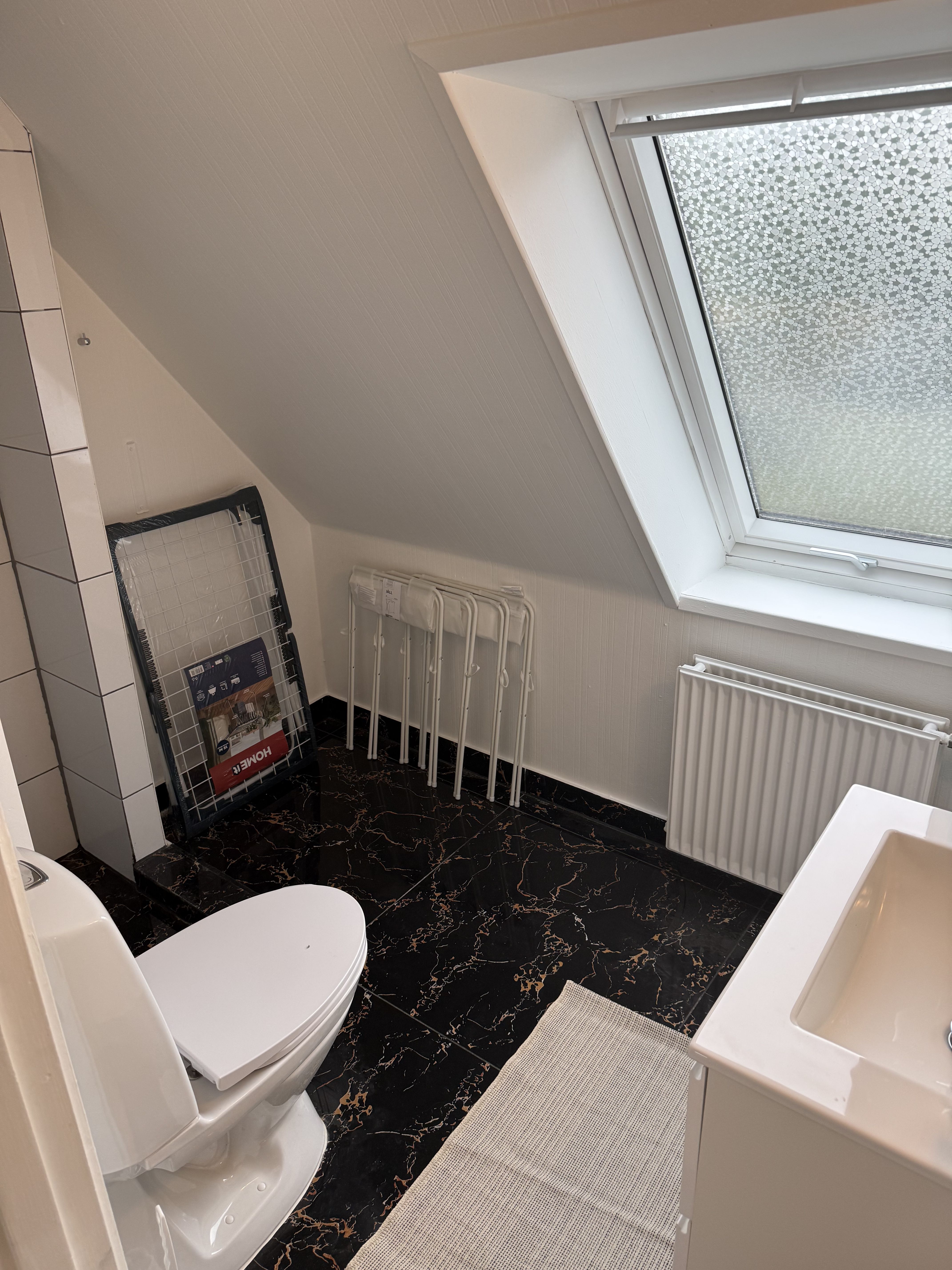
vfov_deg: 71.6
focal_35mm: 24
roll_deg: +0.8
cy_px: 635
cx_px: 476
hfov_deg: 56.8
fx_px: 880
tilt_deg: -23.2
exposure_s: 1/100
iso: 100
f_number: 1.78
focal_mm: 6.76
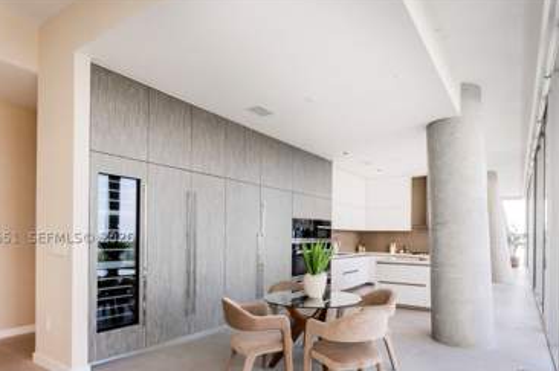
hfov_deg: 79.4
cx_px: 304
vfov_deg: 57.0
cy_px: 236
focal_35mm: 22
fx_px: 336
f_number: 9
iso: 250
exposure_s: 1/40
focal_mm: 11
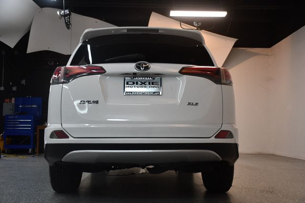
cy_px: 102
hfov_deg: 49.6
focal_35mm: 39
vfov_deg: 34.2
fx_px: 330
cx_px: 152
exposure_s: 1/125
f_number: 3.8
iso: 800
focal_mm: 26
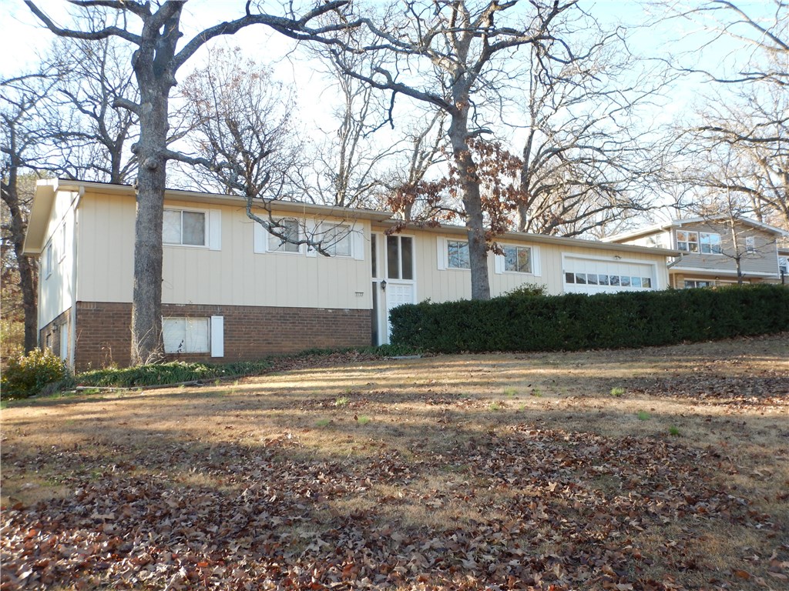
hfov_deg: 58.4
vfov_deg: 45.4
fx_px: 707
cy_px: 296
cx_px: 394
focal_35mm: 31
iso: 125
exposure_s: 1/100
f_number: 4.2
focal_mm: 5.6
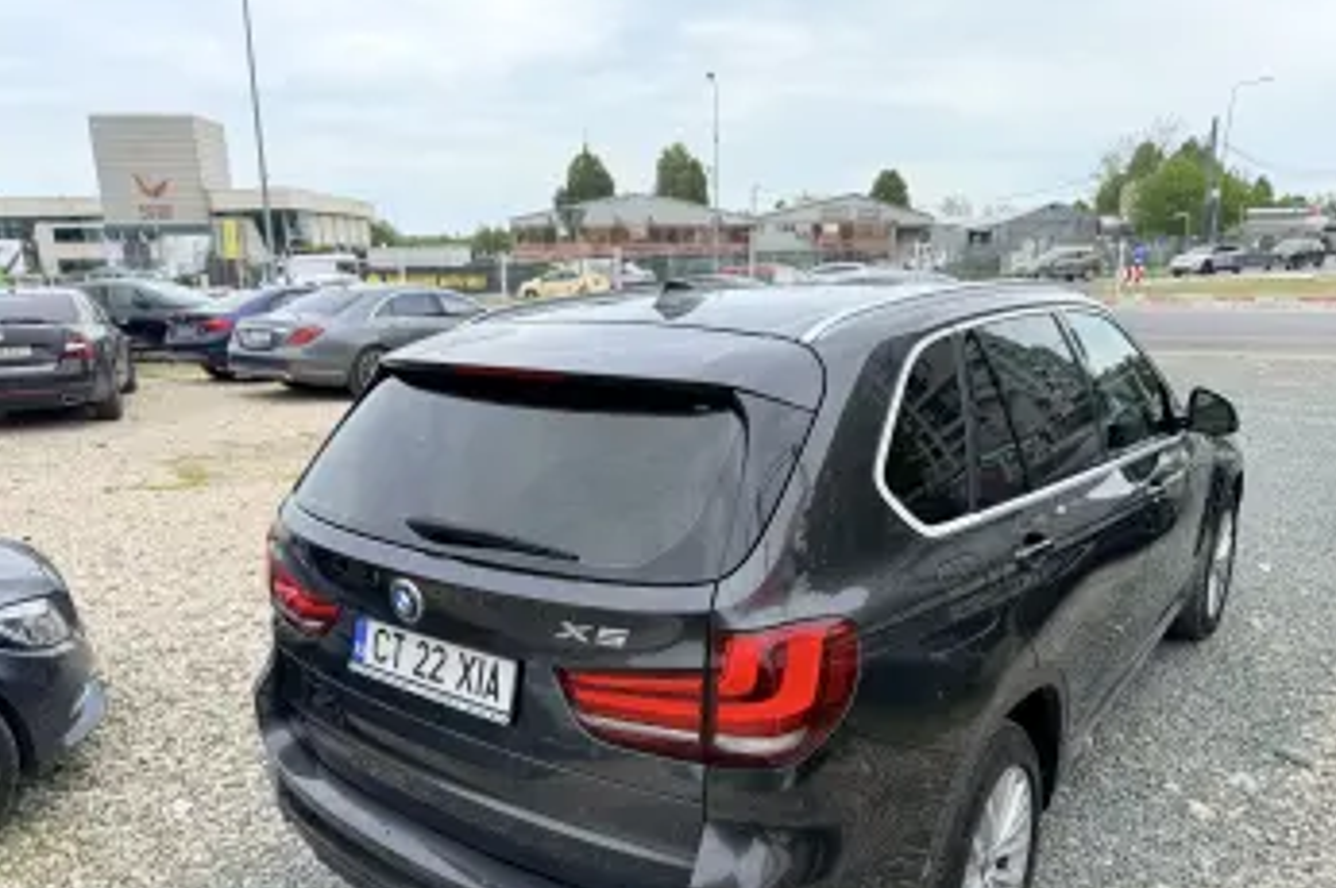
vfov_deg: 49.3
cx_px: 687
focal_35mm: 26
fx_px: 964
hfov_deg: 69.4
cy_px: 510
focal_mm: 6.76
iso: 80
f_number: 1.78
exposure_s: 1/1139
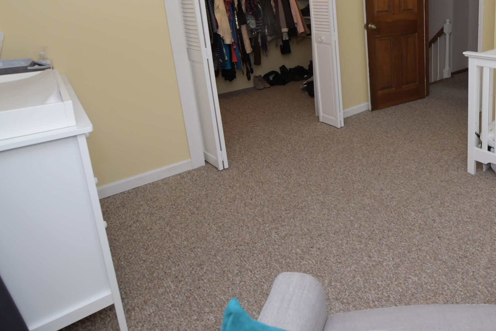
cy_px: 72
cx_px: 407
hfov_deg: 64.3
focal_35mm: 25
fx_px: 344
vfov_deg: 48.7
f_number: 8
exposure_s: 1/25
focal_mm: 14
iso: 500
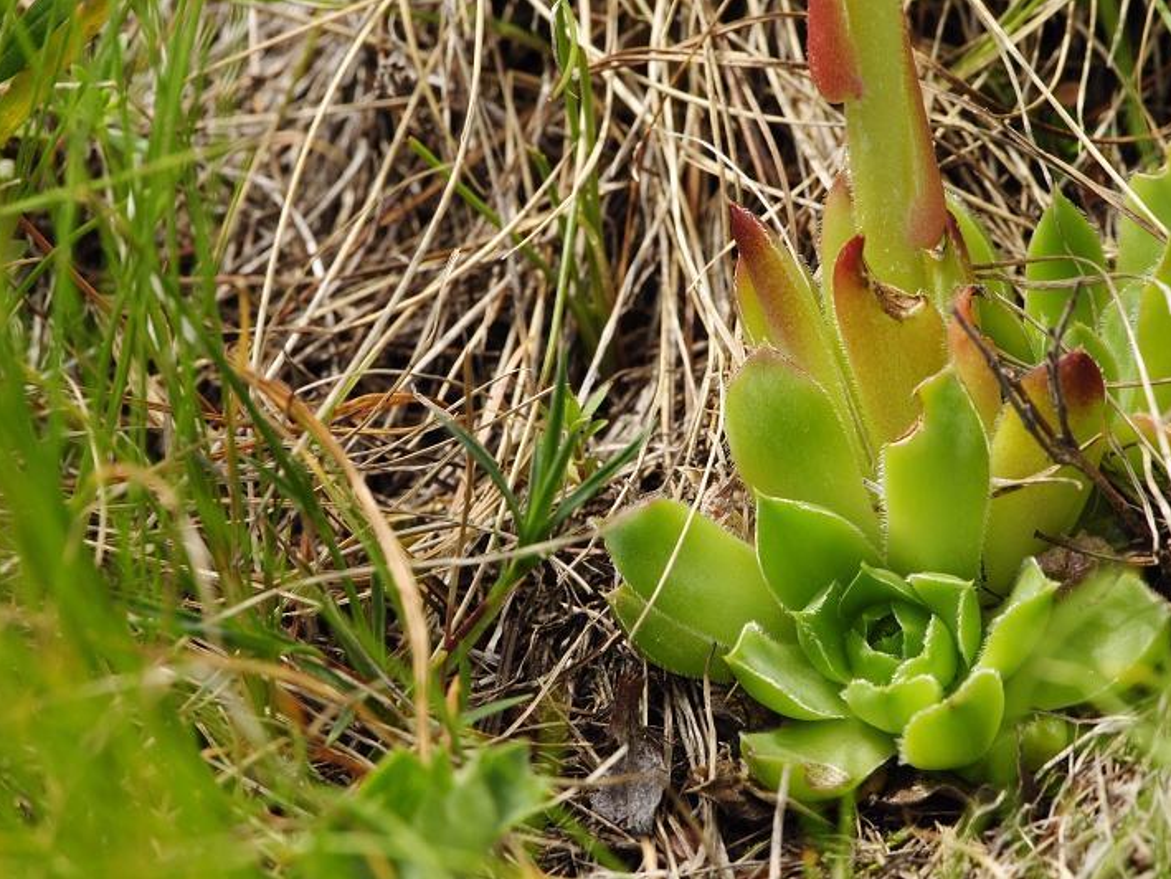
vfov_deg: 10.7
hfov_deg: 14.2
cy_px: 440
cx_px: 571
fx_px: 4687
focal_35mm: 139
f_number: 11
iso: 200
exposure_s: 1/80
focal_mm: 85
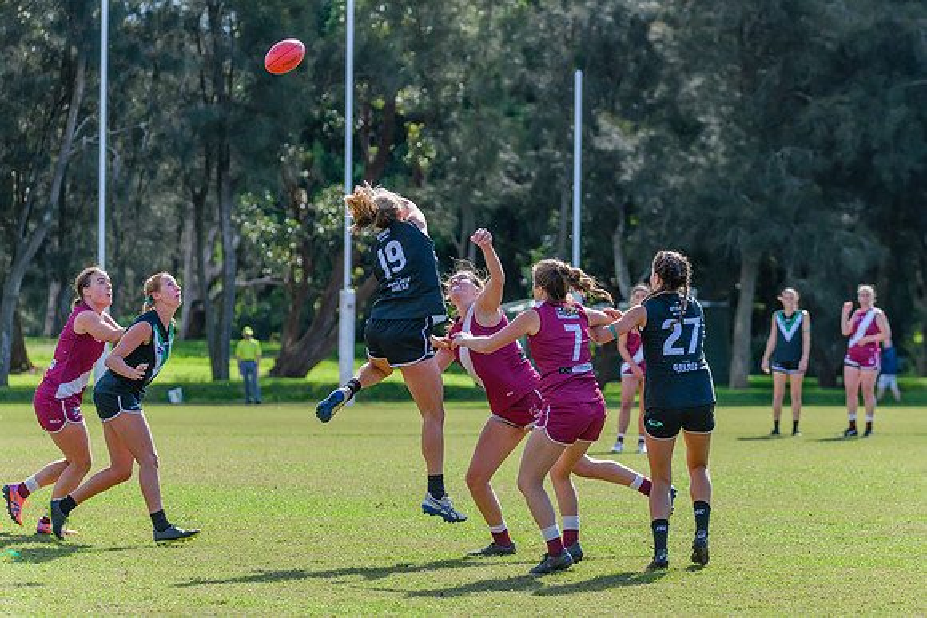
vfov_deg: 7.4
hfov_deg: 11.1
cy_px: 303
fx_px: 4770
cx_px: 492
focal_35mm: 185
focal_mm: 170
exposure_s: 1/1250
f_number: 5.6
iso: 800
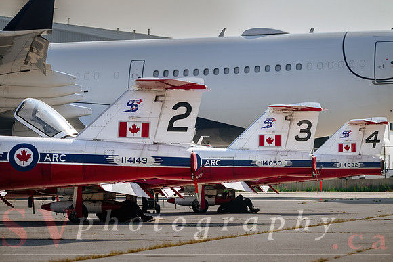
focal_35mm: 189
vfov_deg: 7.3
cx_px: 205
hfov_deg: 10.9
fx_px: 2062
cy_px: 135
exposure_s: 1/160
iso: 100
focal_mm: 180
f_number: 5.6
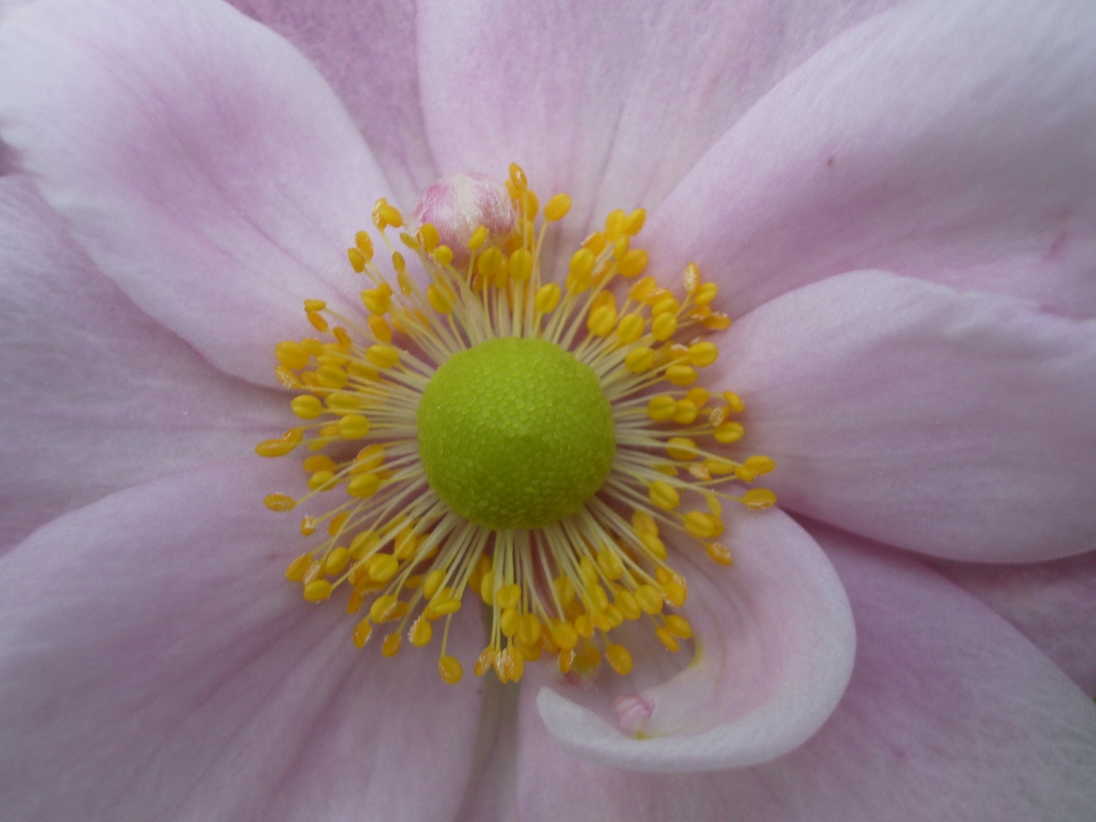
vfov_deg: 23.7
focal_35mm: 62
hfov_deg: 31.2
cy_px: 411
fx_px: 1963
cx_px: 548
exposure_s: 1/125
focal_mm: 10.2
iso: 100
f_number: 3.5
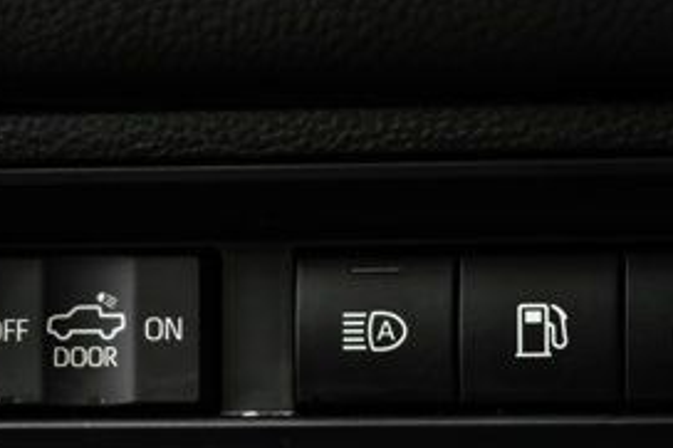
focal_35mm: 106
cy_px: 382
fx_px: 1980
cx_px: 596
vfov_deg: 12.8
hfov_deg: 19.0
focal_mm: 42
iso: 1250
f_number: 2.8
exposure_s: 1/125
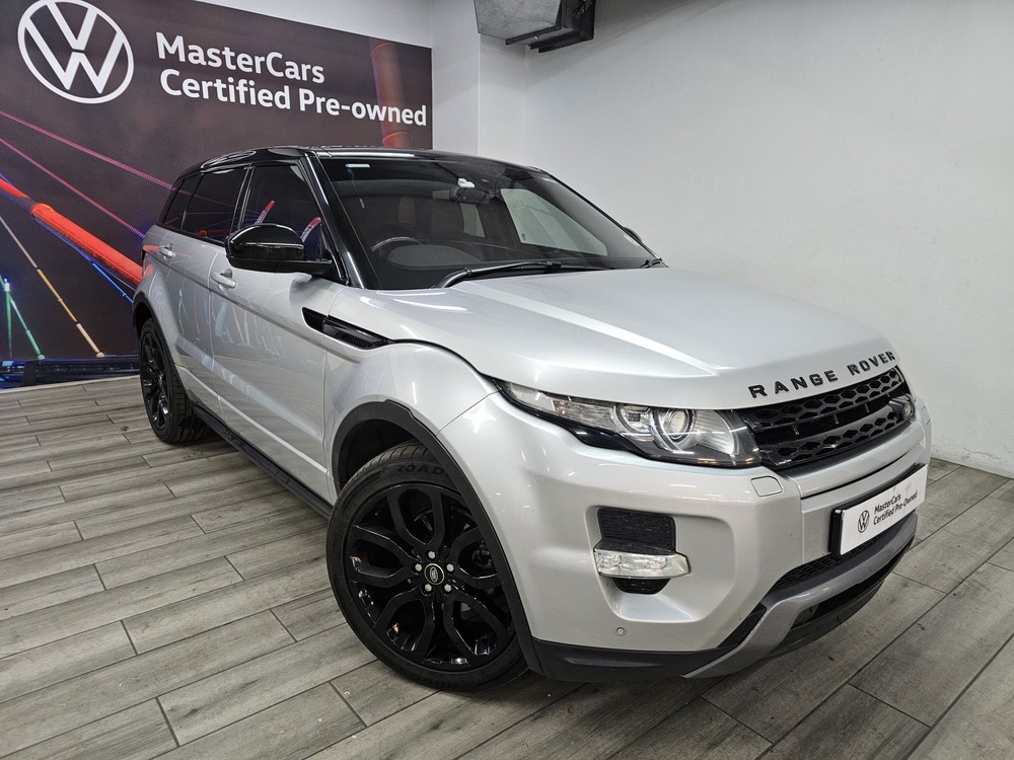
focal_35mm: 23
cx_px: 507
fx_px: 674
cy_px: 380
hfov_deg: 73.9
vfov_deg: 58.9
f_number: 1.7
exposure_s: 1/100
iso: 320
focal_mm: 6.3
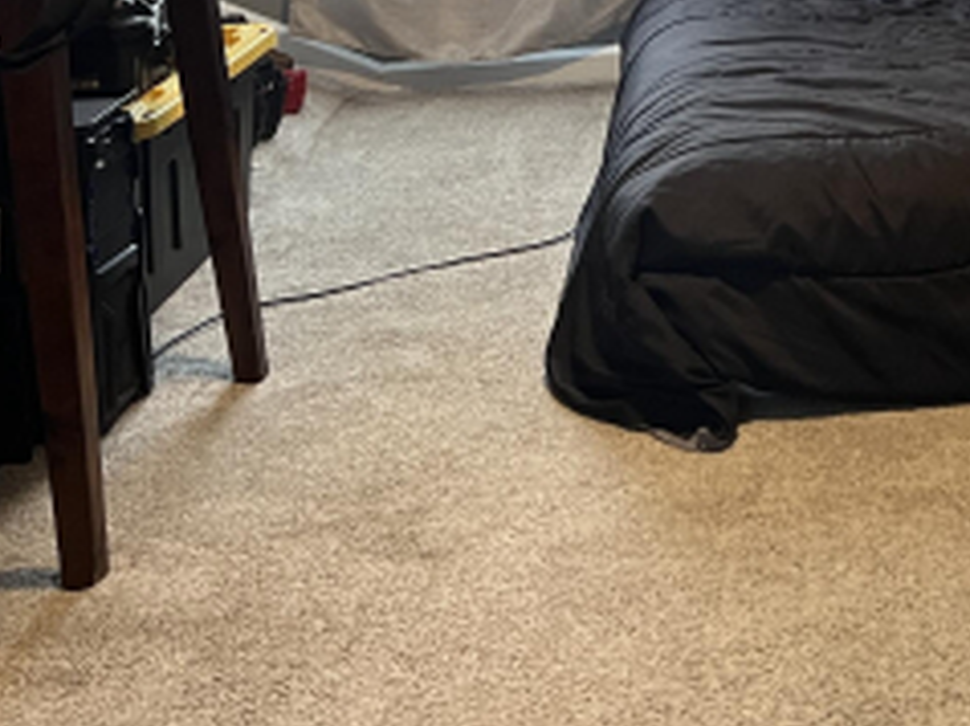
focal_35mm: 73
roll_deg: +1.6
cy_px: -163
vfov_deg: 18.9
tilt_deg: -5.9
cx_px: 886
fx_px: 2044
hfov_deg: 25.8
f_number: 1.5
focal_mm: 5.7
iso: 400
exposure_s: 1/60
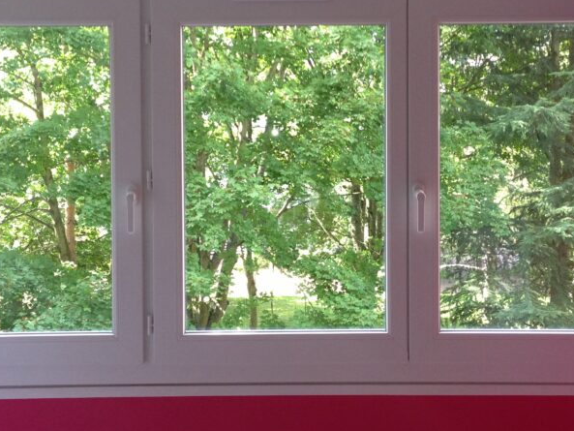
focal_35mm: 57
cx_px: 270
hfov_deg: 33.8
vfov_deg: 25.5
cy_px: 146
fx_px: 945
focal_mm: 4.13
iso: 100
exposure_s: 1/60
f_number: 2.4
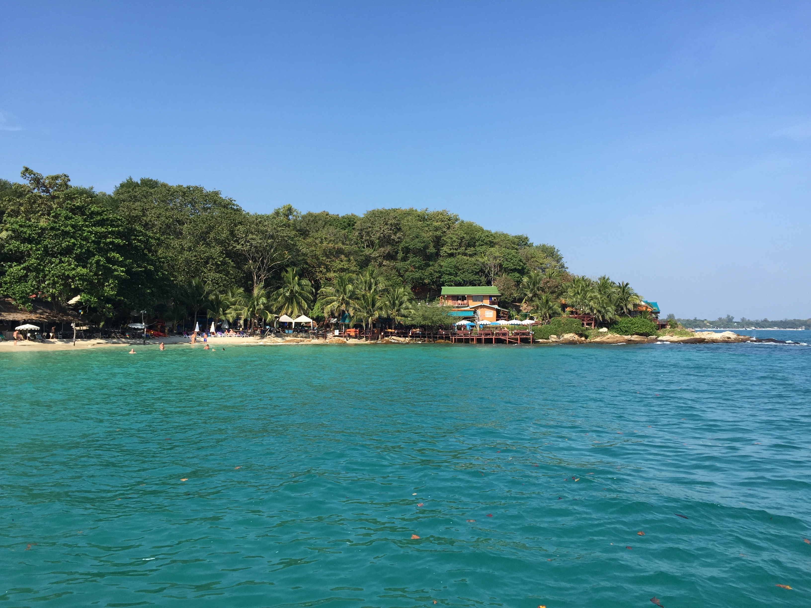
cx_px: 406
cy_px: 304
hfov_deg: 61.7
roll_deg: -0.9
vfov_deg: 48.2
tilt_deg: +2.0
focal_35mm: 29
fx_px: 679
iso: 32
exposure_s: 1/1464
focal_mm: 4.15
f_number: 2.2
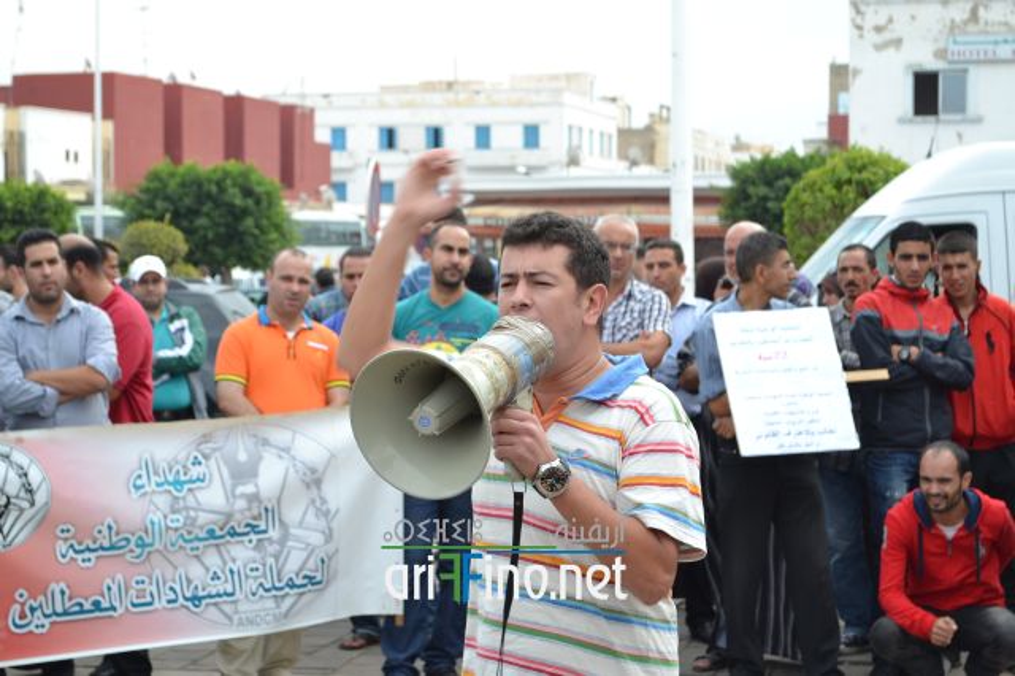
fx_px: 2325
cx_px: 508
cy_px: 338
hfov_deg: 24.6
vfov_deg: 16.5
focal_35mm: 82
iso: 100
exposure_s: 1/200
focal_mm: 55
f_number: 7.1
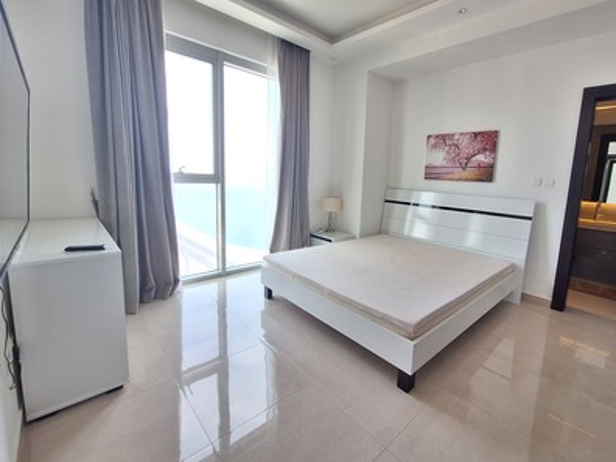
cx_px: 351
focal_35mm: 15
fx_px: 267
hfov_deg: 97.5
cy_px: 212
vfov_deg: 81.6
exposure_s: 1/50
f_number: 2.2
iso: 100
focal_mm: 1.74
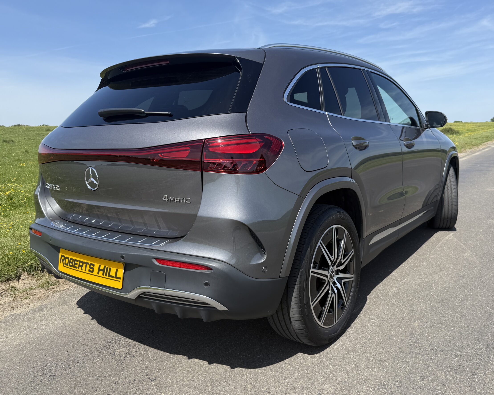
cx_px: 271
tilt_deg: -7.2
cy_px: 194
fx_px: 395
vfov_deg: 53.2
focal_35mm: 27
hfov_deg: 63.9
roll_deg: +0.3
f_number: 1.78
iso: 80
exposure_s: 1/3279
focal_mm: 6.76
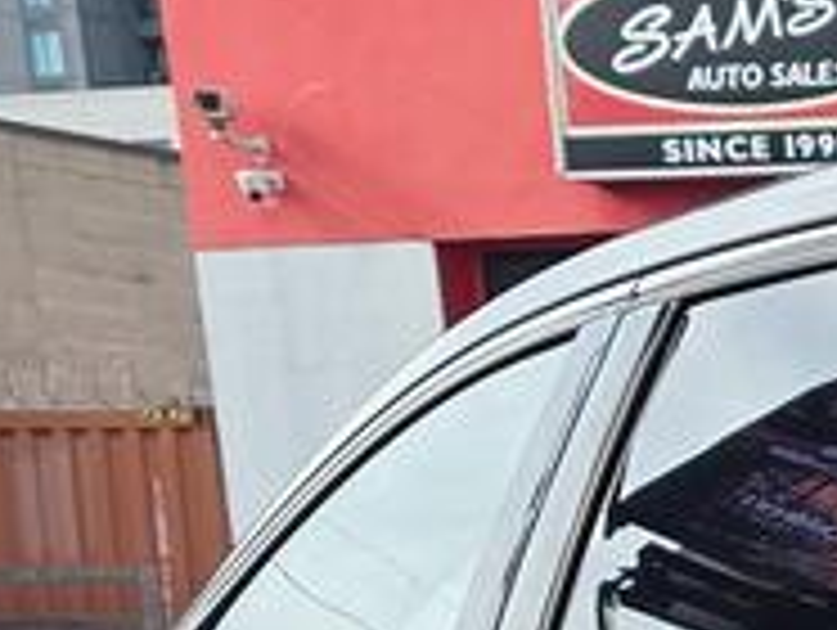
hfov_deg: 10.1
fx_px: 3825
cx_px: 2304
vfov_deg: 8.2
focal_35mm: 158
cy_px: 1764
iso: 80
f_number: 1.7
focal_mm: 6.3
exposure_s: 1/1593
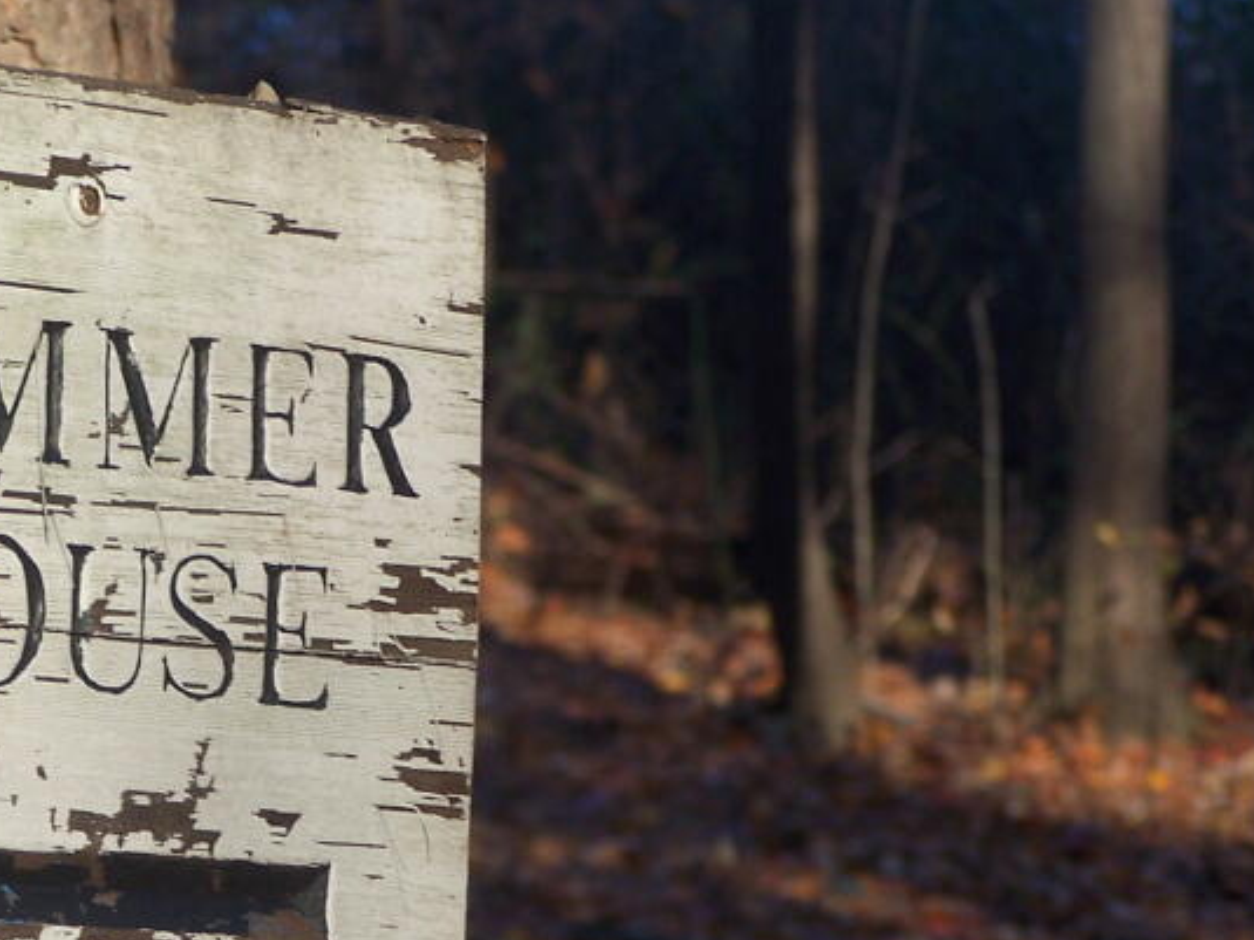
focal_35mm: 266
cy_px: 593
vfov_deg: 5.6
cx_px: 155
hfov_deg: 7.4
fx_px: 9634
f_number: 3.2
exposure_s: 1/200
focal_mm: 23.1
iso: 80
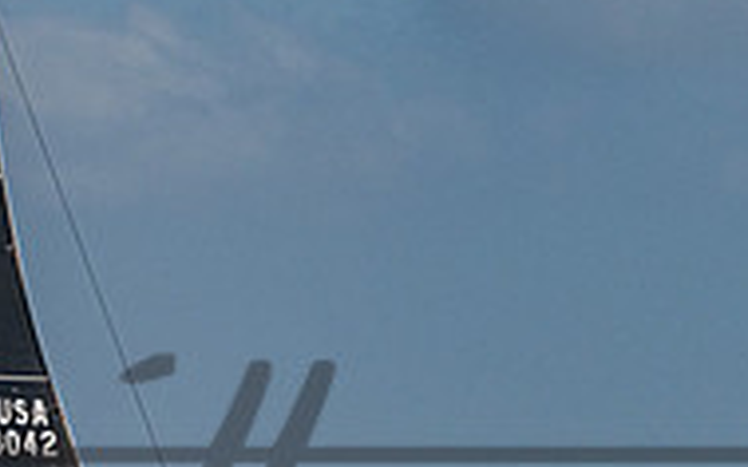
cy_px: 470
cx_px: -229
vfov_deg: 1.4
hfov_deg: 2.2
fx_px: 19340
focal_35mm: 949
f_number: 6.3
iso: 320
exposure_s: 1/5000
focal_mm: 220
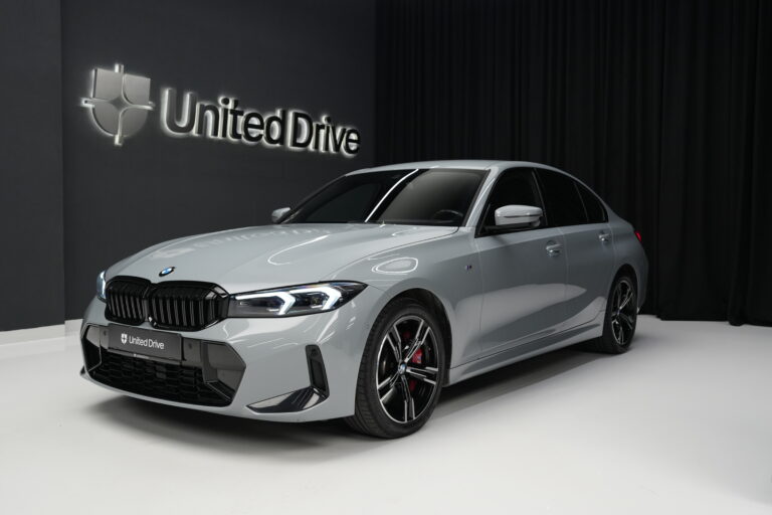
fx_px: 750
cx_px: 386
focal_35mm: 35
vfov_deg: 37.9
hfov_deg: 54.4
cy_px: 258
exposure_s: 1/60
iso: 1600
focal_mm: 35
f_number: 4
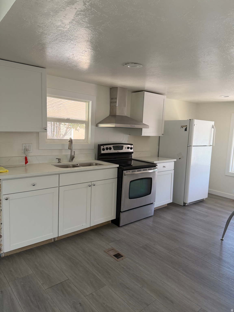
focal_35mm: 24
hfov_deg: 56.8
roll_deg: -3.0
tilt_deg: -6.8
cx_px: 117
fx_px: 216
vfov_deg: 71.6
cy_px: 156
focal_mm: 6.76
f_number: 1.78
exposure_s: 1/151
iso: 160
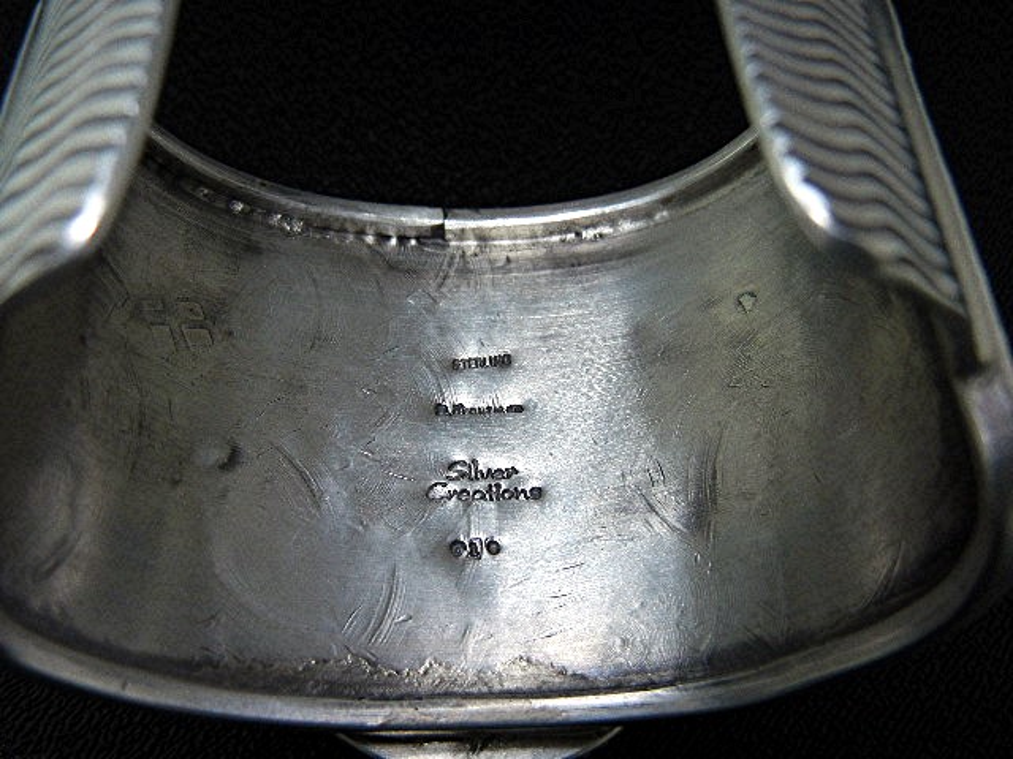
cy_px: 380
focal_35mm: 39
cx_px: 506
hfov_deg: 47.9
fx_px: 1141
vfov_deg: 36.8
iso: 200
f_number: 7.4
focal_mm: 7.1
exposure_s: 1/30
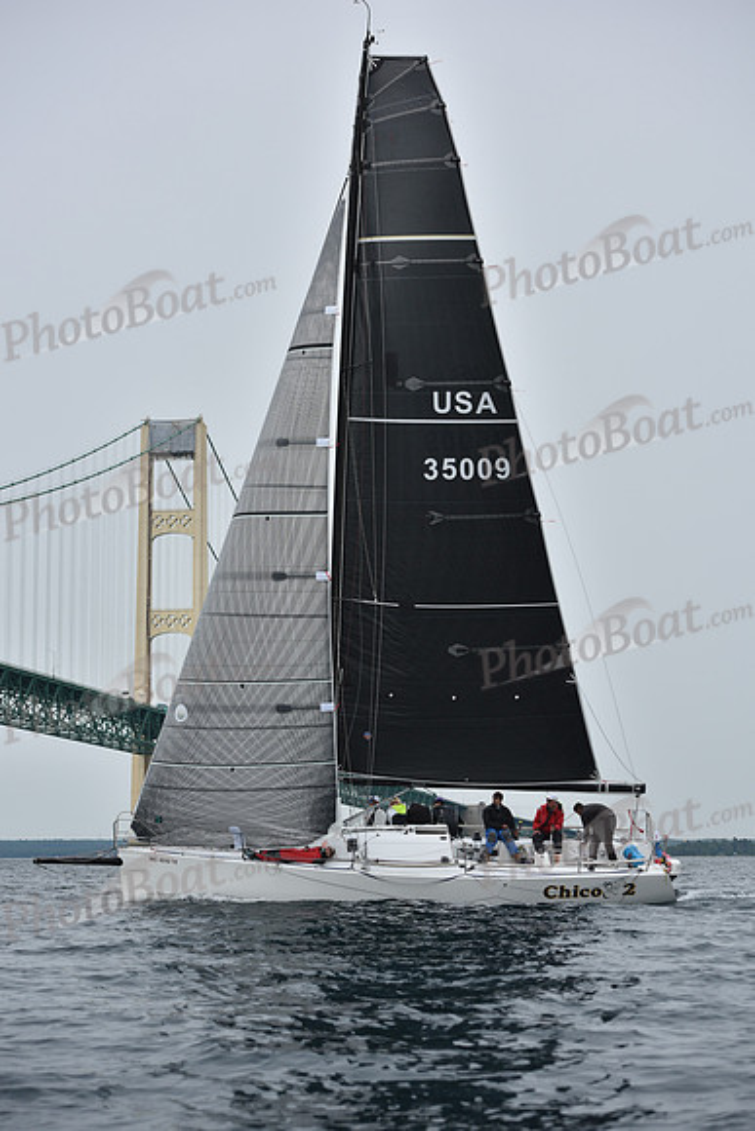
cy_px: 566
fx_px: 2201
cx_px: 378
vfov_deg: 28.8
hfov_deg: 19.5
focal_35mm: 70
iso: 250
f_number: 5
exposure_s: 1/800
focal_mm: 70
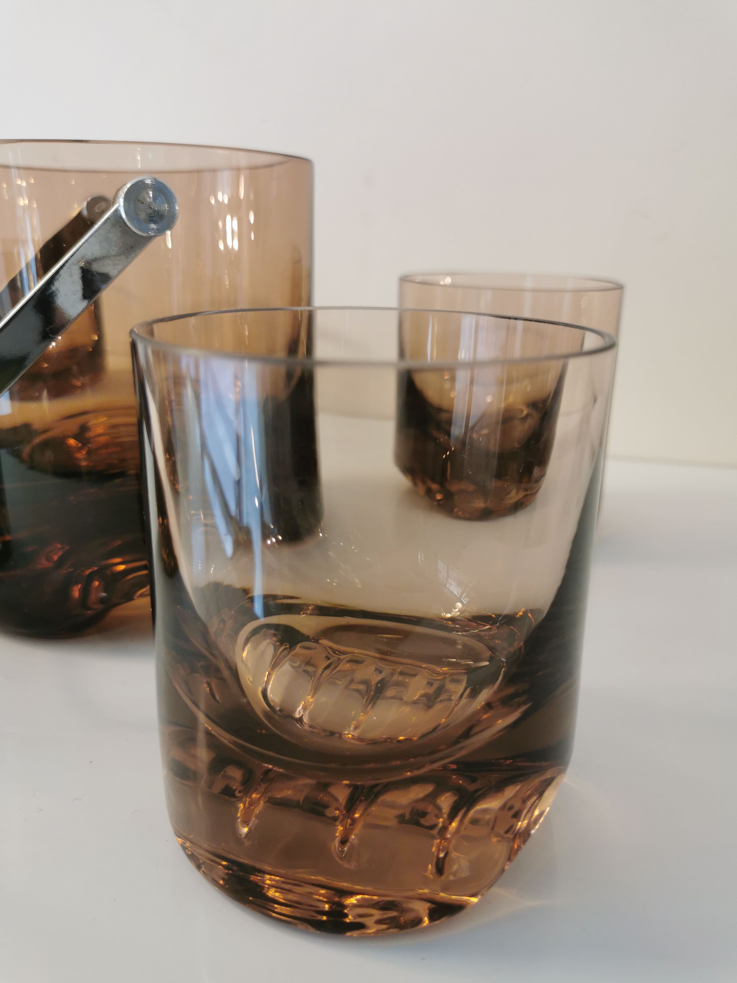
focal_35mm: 27
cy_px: 492
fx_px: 766
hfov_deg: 51.4
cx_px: 368
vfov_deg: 65.3
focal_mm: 5.58
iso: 100
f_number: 1.8
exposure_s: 1/100
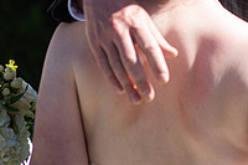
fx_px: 1693
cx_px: 195
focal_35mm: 246
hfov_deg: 8.4
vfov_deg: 5.5
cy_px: -61
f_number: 3.2
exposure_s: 1/1600
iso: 200
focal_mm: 85
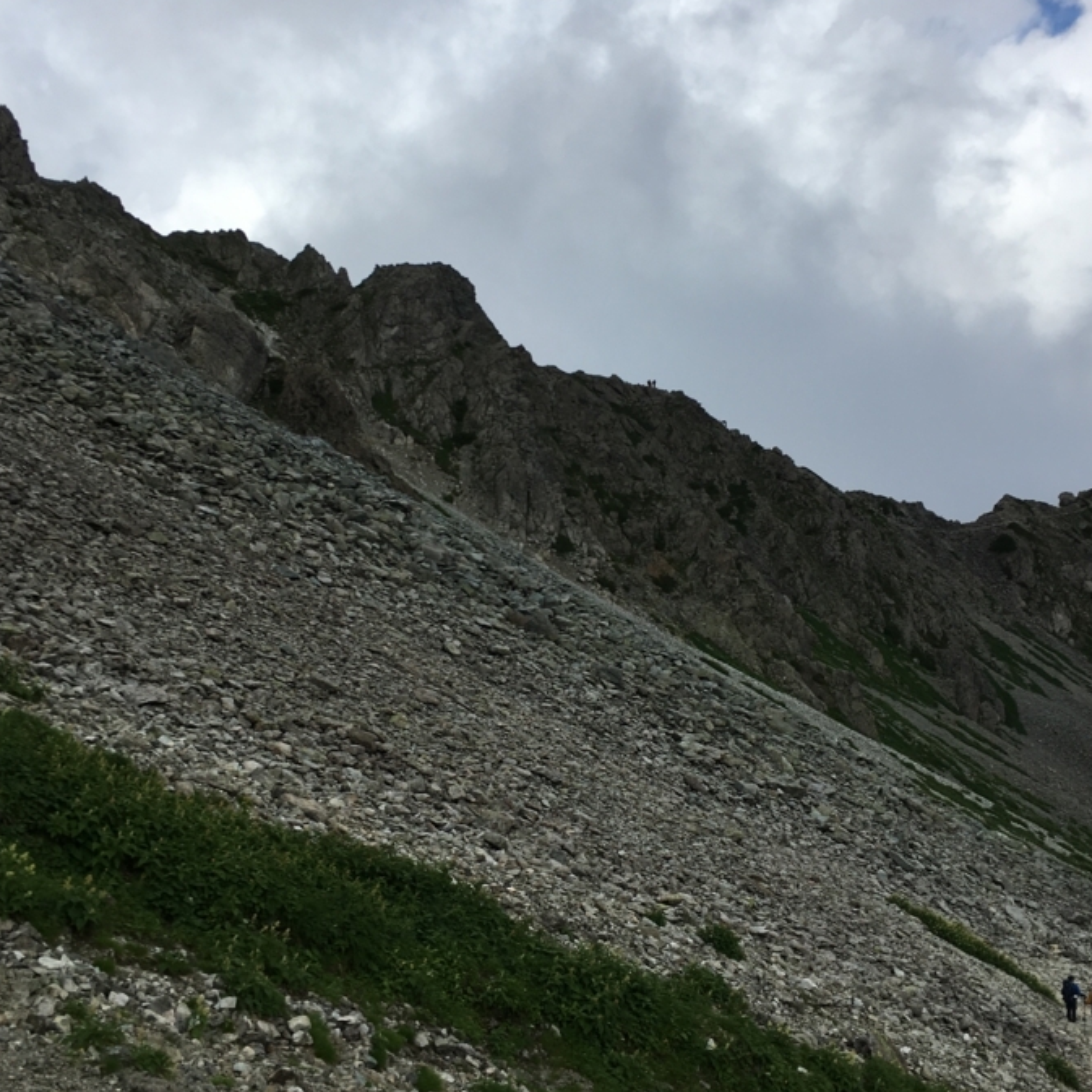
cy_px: 527
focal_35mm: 39
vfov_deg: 42.8
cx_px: 553
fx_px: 1392
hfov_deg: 42.8
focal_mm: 4.15
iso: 25
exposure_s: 1/2404
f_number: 2.2
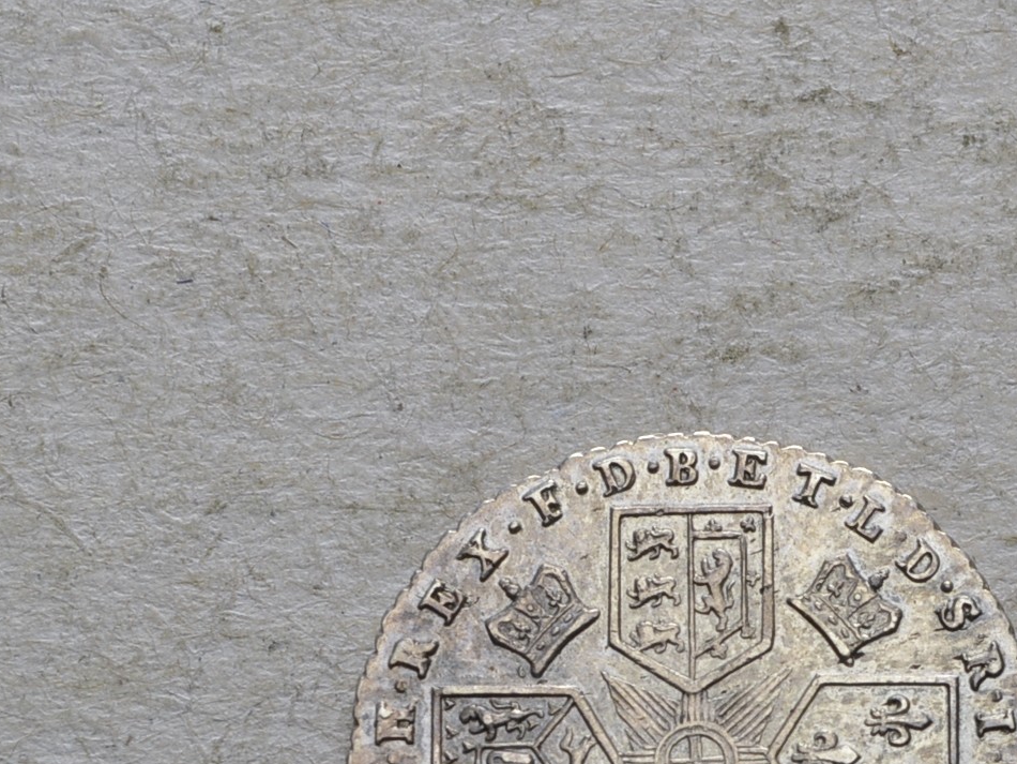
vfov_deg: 7.2
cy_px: 702
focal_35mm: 205
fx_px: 6031
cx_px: 1089
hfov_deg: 9.6
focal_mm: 55
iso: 400
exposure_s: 1/250
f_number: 14
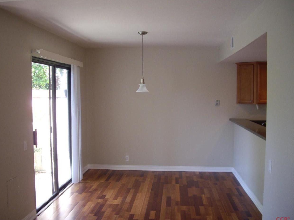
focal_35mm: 39
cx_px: 144
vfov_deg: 36.8
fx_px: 331
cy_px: 110
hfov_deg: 47.9
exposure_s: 1/50
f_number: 2.8
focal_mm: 7.9
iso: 200
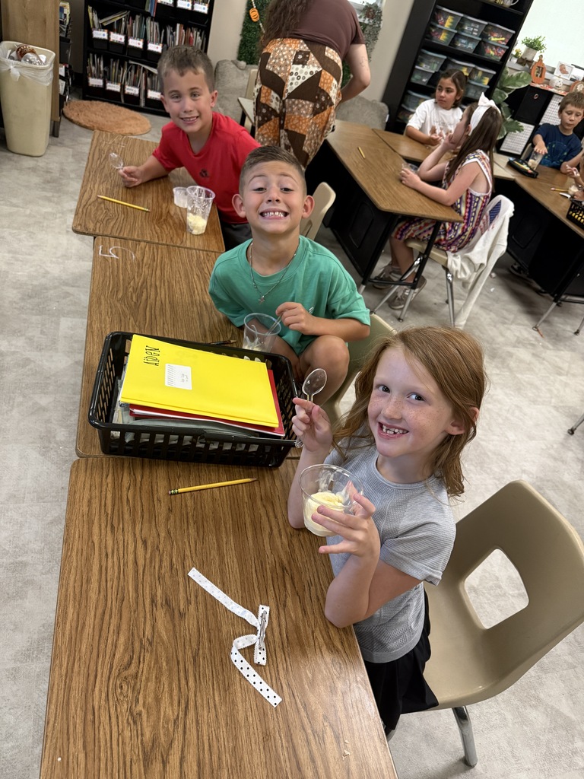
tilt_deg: -38.0
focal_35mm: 24
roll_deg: -20.3
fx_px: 540
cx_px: 292
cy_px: 390
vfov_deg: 71.6
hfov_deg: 56.8
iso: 400
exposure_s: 1/60
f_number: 1.78
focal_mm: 6.76
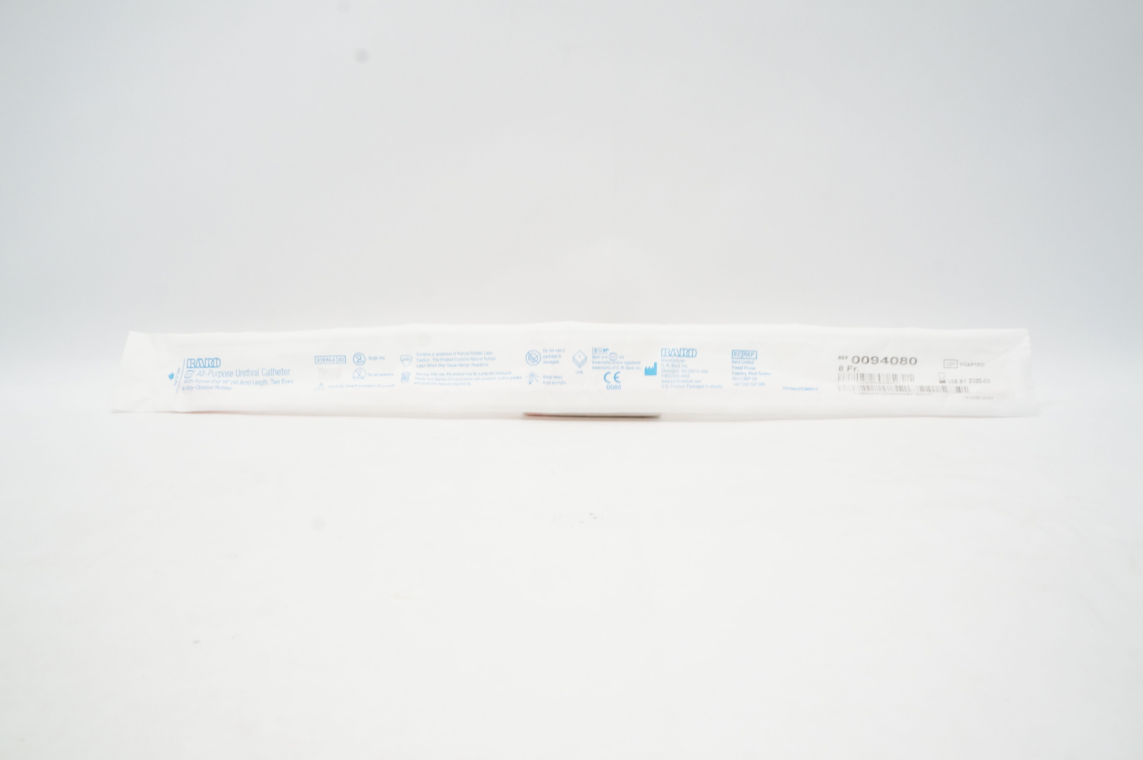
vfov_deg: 47.8
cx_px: 572
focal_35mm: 27
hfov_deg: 67.4
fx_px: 856
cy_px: 380
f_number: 11
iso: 800
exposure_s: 1/20
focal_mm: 18
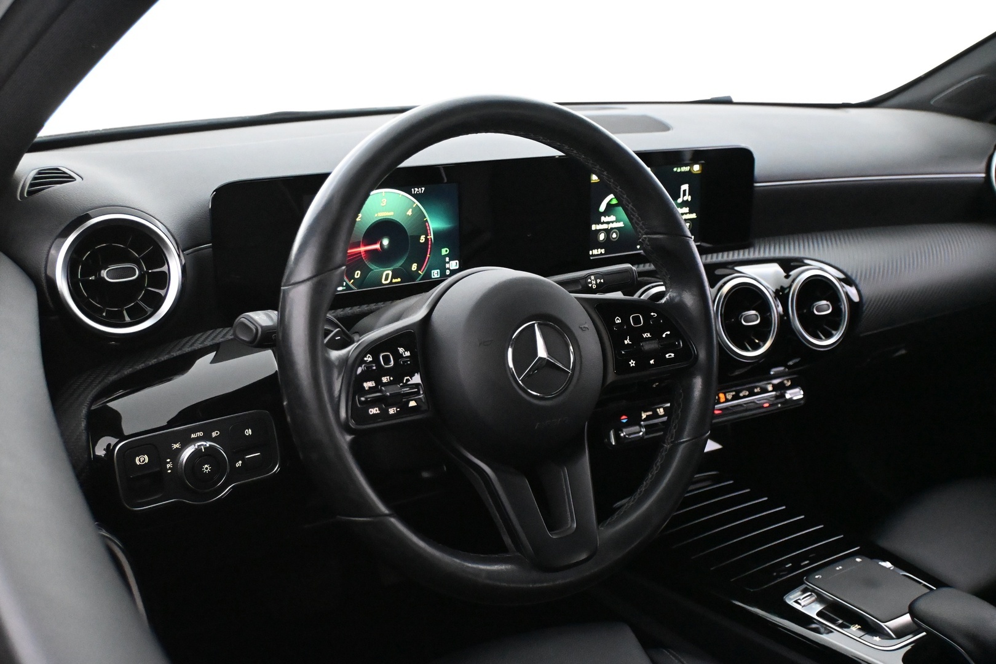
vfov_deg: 36.2
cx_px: 498
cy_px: 332
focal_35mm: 37
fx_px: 1017
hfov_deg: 52.2
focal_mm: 24.5
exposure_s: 1/60
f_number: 4.2
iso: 9000
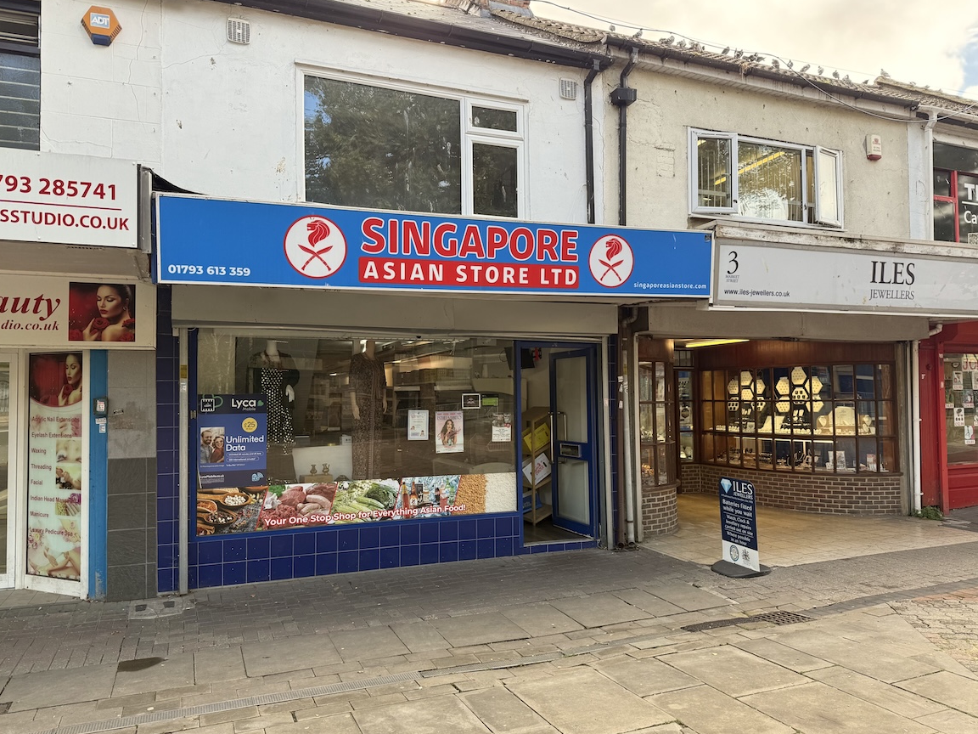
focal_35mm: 25
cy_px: 373
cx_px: 470
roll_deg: +0.1
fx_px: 706
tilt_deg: +4.3
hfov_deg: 69.4
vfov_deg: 54.9
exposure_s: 1/412
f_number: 1.78
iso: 80
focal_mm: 6.76
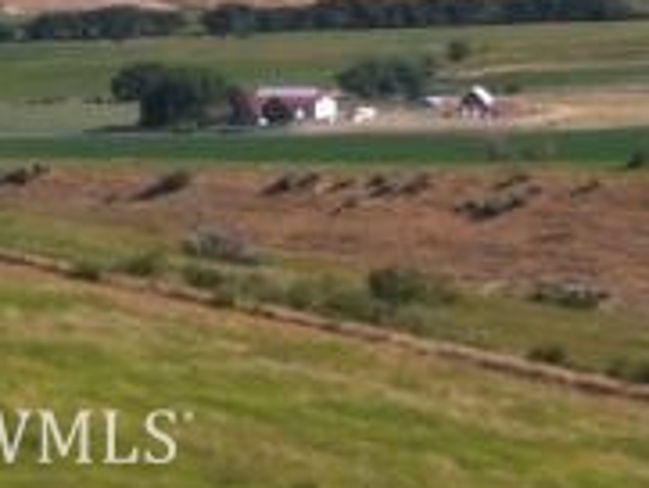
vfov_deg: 5.7
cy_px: -47
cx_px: -5
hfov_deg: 7.6
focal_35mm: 259
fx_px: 4859
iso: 100
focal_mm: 22.5
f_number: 6.8
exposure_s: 1/383
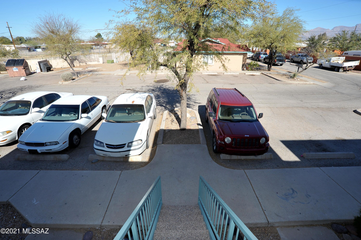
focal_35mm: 18
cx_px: 180
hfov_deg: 90.0
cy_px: 120
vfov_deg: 67.3
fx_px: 180
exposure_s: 1/320
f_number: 11
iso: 320
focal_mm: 18
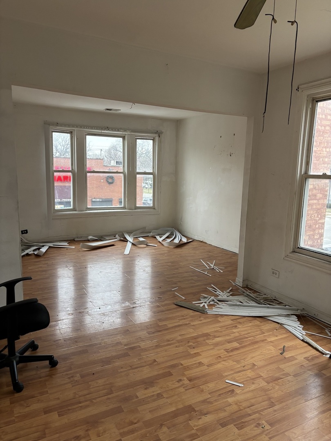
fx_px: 331
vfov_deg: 67.3
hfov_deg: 53.1
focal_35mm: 26
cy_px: 220
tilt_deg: -8.1
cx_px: 166
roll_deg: -0.9
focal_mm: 5.96
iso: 250
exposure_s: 1/60
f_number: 1.6
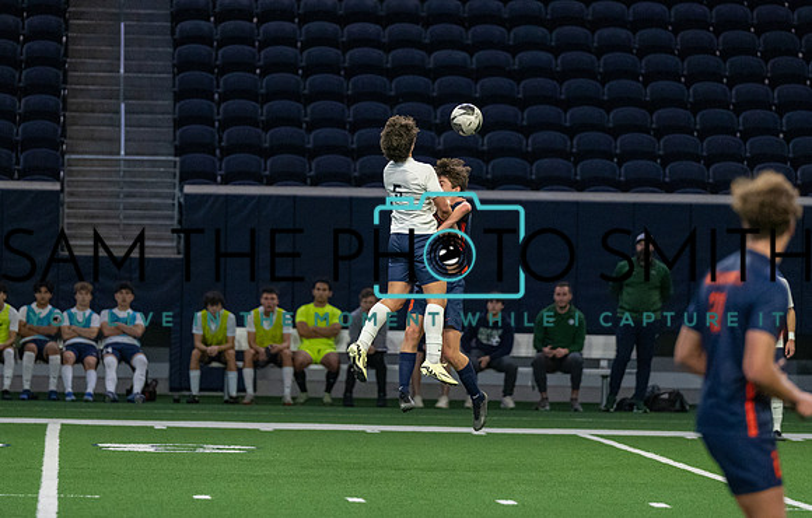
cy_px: 202
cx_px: 398
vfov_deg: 4.5
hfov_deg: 7.1
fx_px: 6580
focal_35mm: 296
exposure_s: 1/1250
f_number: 2.8
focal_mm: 200
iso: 5000
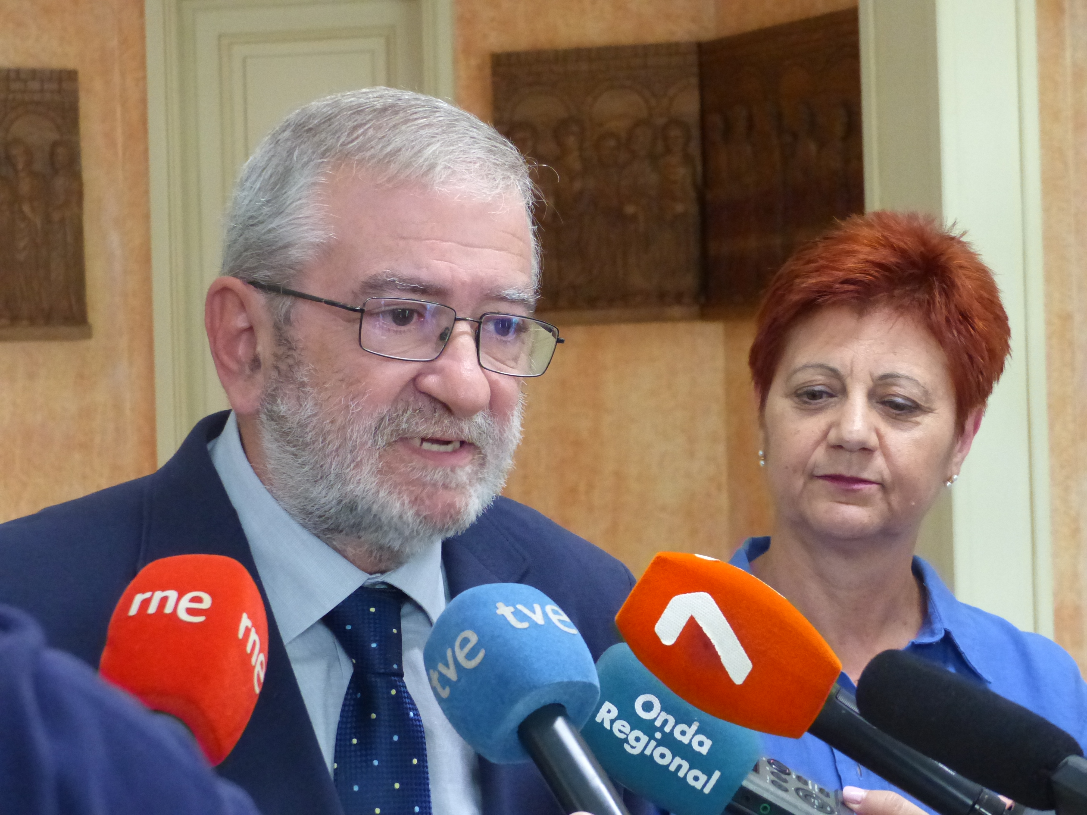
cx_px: 544
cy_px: 408
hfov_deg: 22.0
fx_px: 2795
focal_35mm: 89
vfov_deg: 16.6
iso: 800
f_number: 3.2
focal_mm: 16
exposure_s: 1/80
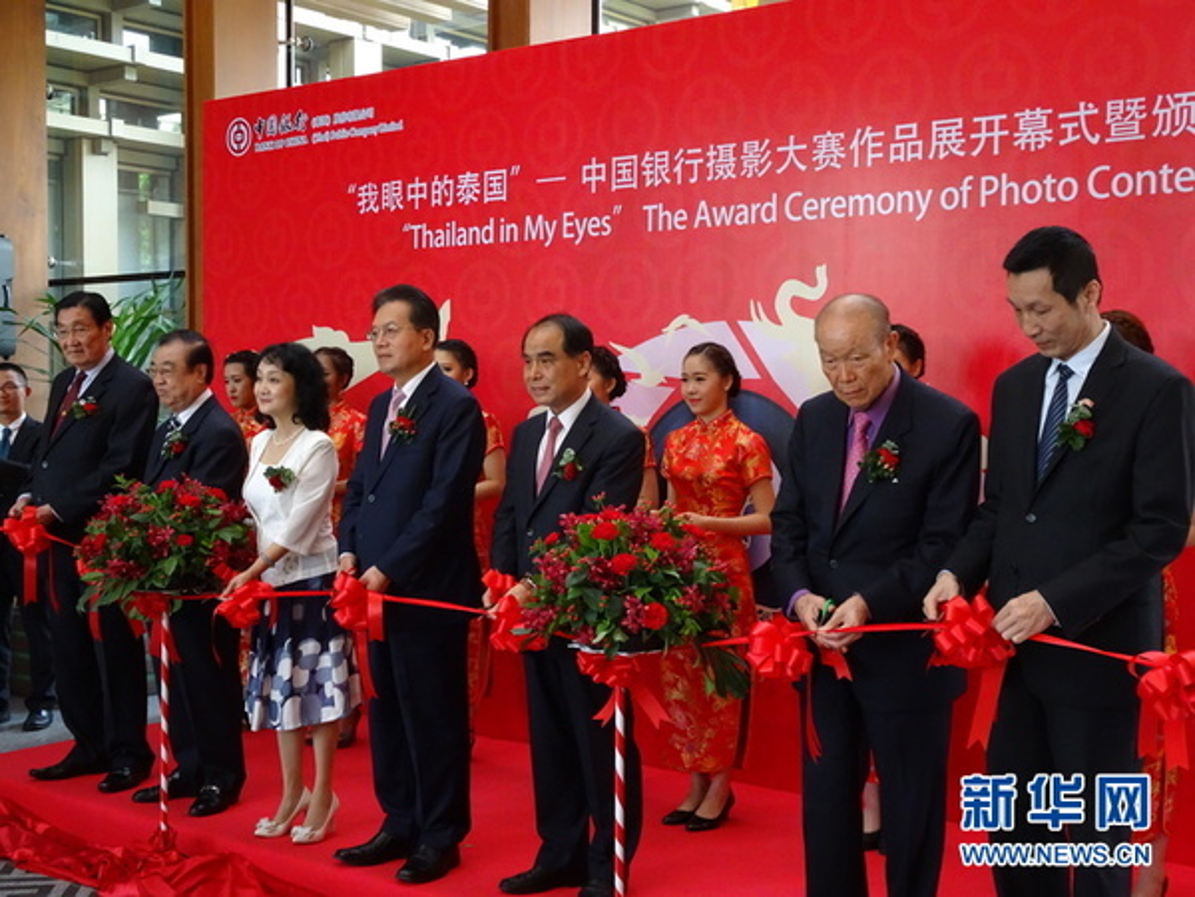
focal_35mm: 43
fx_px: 1484
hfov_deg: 43.9
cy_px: 448
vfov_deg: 33.6
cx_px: 598
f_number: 4.5
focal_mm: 7.3
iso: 640
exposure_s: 1/60
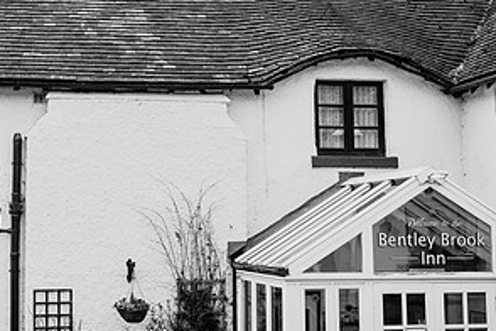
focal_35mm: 69
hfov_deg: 28.7
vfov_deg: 19.7
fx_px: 951
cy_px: 121
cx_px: 110
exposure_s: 1/200
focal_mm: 35
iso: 200
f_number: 5.6
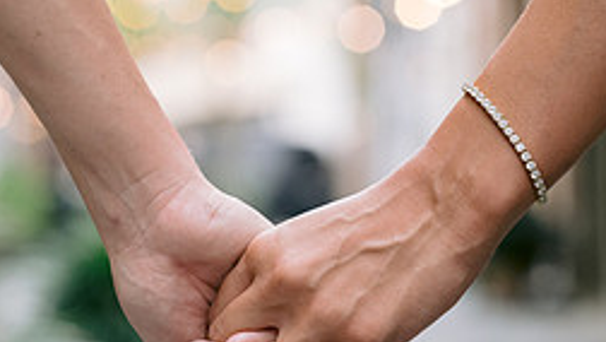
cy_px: 194
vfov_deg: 5.9
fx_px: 3295
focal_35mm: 205
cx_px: 250
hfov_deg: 10.5
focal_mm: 85
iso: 640
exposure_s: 1/160
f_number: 4
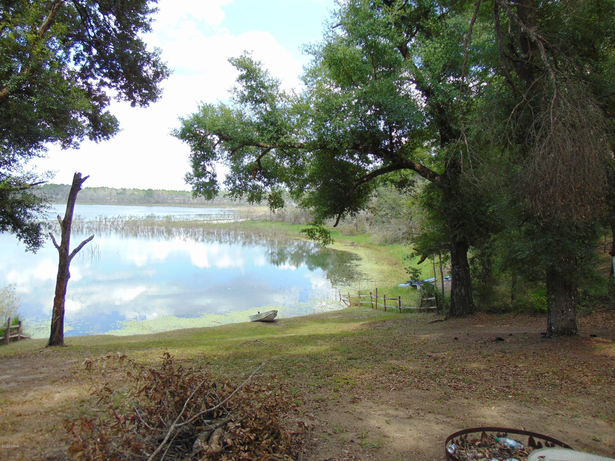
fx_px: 444
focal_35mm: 25
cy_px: 230
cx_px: 308
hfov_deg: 69.4
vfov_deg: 54.9
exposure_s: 1/400
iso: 80
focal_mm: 4.5
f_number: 3
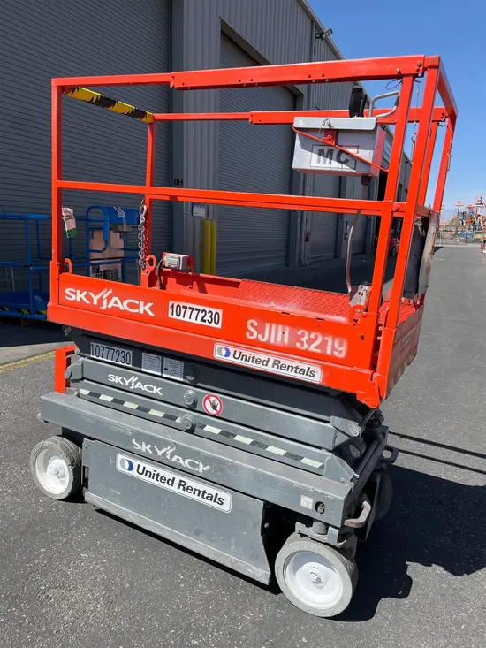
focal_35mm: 26
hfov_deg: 53.1
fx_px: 487
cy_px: 324
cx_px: 243
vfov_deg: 67.3
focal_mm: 5.1
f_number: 1.6
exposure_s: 1/2825
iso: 50
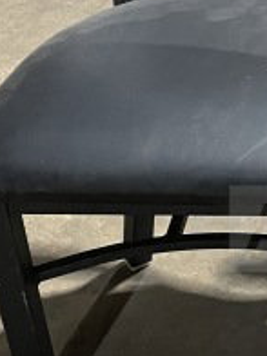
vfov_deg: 18.2
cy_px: 128
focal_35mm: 108
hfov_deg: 12.8
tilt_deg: -32.3
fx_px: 1111
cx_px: 432
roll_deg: +0.9
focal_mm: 4.2
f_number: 1.6
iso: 500
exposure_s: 1/55
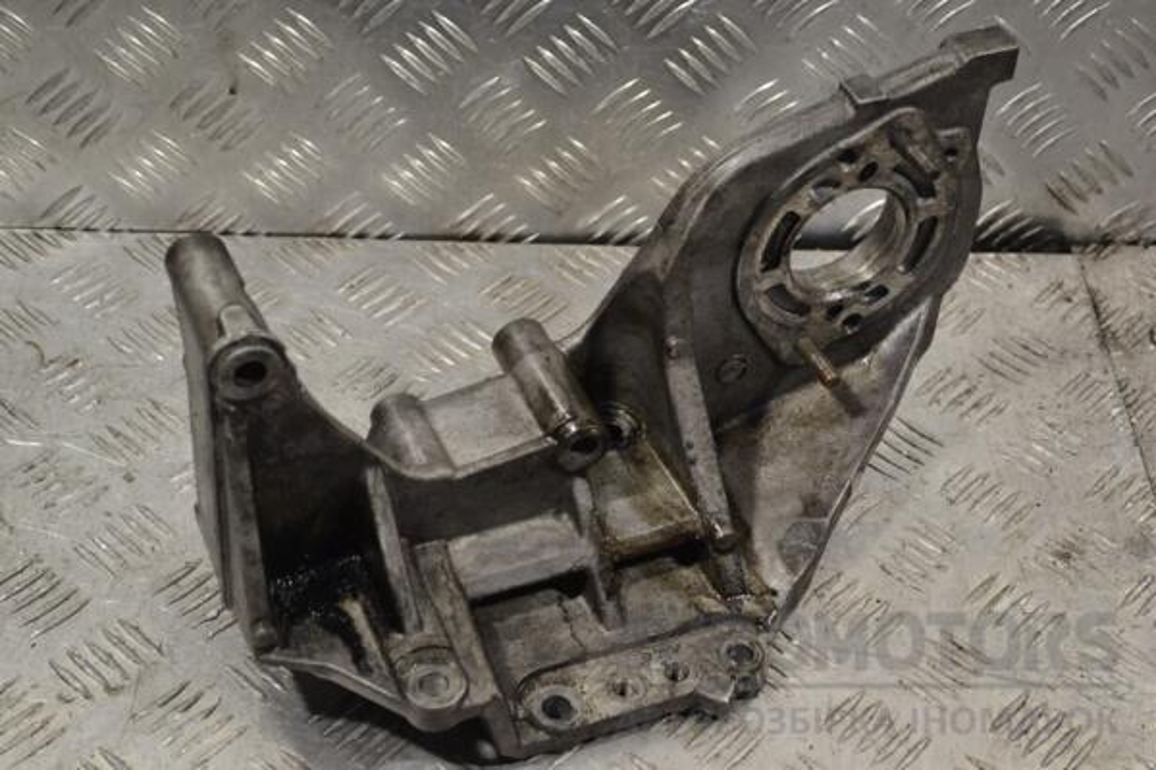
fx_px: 2167
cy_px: 385
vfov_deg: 20.2
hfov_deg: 29.9
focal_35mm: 68
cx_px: 578
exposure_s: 1/80
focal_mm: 45
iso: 400
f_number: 5.3
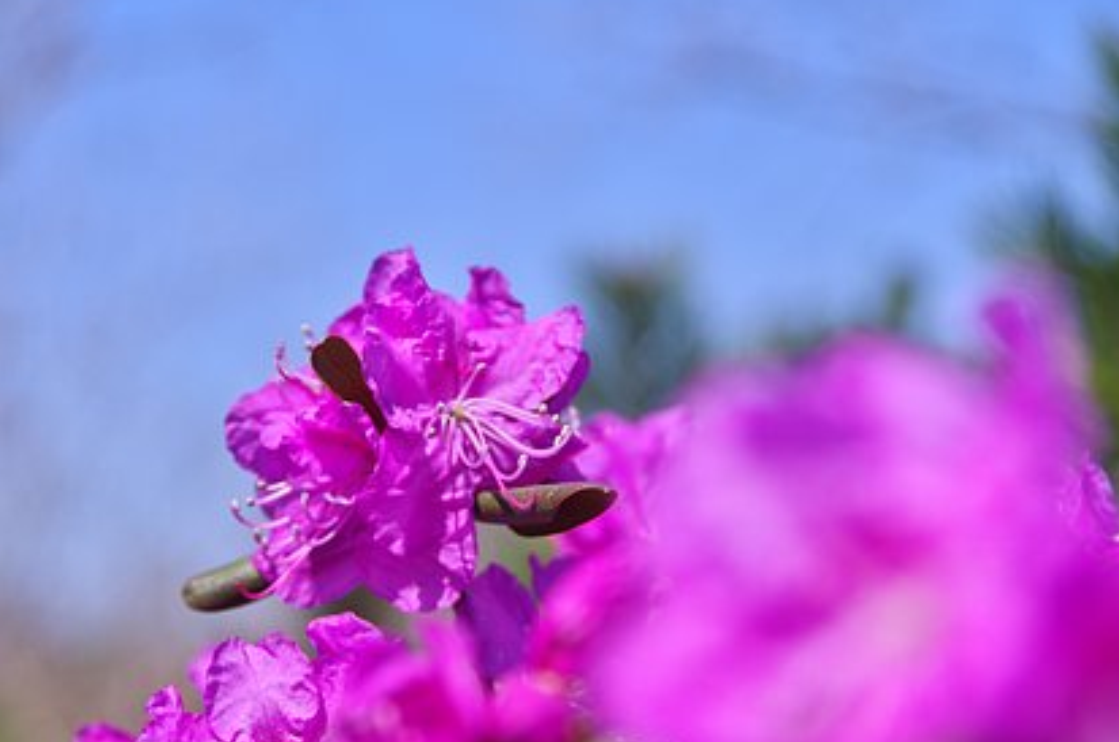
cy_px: 431
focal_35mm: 99
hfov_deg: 20.7
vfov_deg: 13.8
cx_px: 474
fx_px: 3061
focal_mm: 53
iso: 100
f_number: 4.5
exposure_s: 1/250
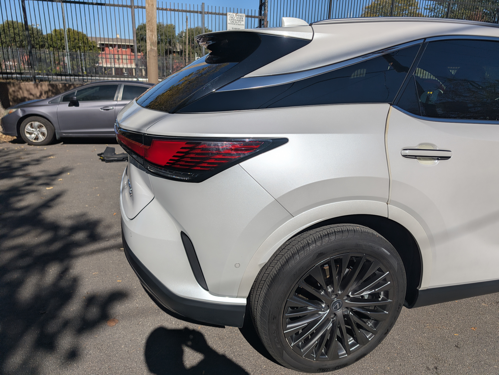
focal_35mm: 24
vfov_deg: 56.9
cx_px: 250
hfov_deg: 71.6
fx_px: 346
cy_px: 188
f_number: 1.68
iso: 32
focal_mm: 6.9
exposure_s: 1/6135
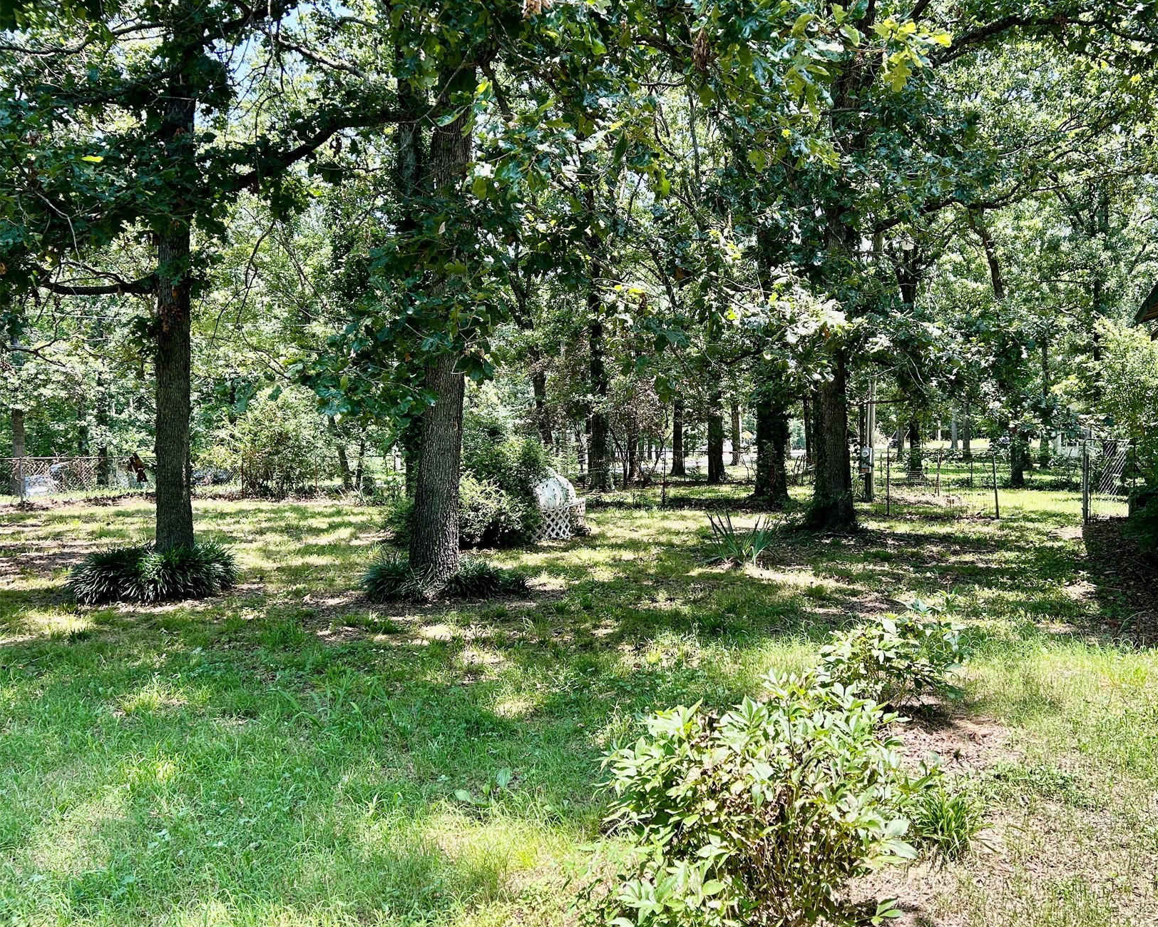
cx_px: 684
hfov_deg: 58.4
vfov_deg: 48.5
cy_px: 479
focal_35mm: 30
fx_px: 1028
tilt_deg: -3.1
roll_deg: +2.1
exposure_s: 1/552
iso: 50
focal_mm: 5.7
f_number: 1.5
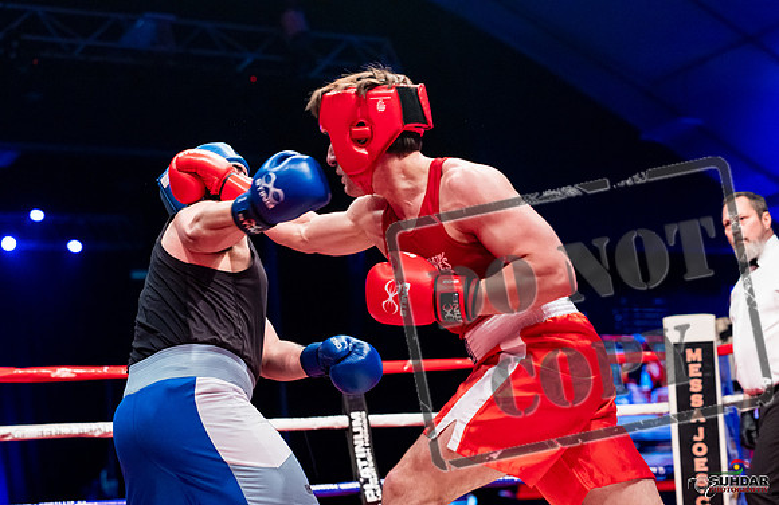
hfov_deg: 27.5
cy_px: 317
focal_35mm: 74
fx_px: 1586
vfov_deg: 18.1
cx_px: 476
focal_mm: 60
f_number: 2.8
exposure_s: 1/1000
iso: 4000
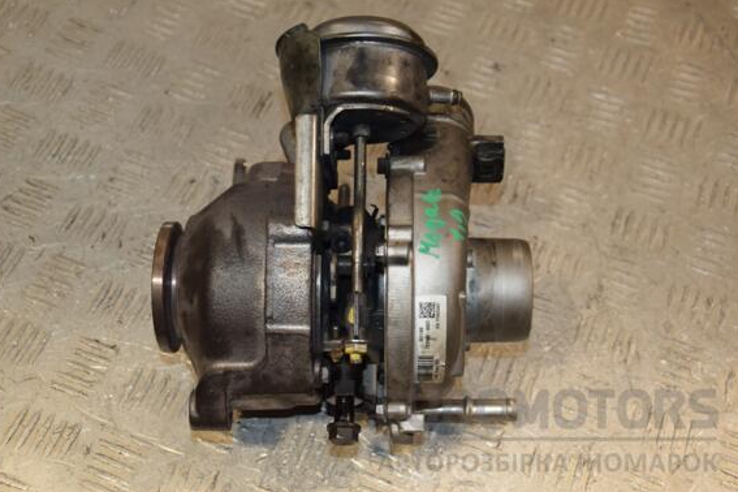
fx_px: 1138
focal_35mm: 56
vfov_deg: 24.4
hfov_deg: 35.9
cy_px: 236
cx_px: 353
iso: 800
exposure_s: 1/200
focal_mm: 35
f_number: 5
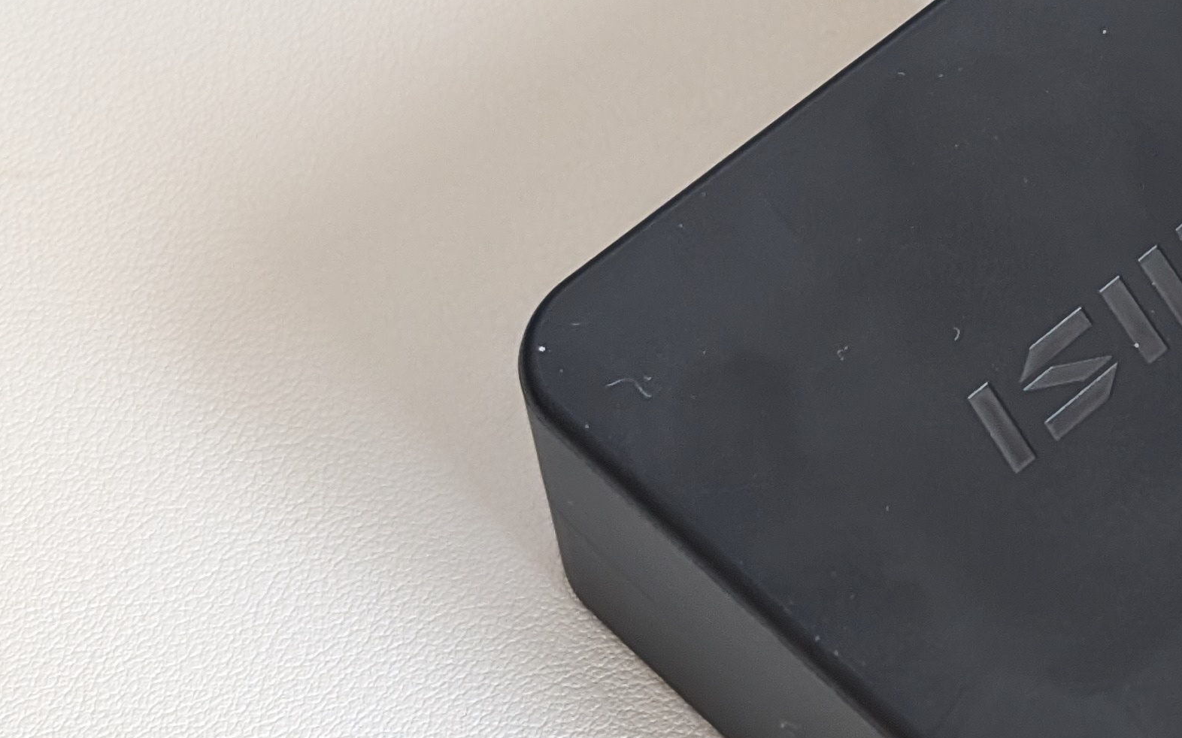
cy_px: 63
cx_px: 1351
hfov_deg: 15.0
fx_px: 4348
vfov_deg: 9.7
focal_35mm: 135
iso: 213
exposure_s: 1/59.3
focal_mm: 6.9
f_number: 1.68
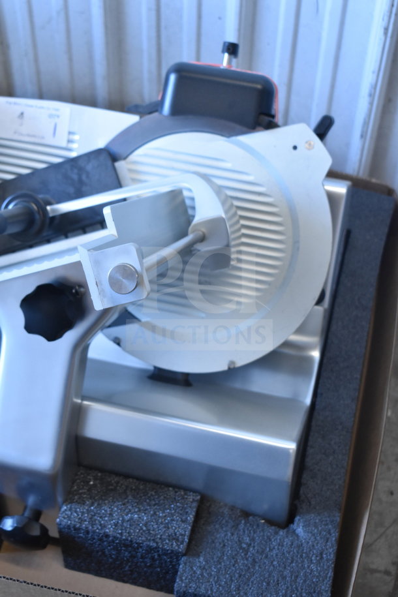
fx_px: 995
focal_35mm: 60
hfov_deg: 22.6
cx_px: 199
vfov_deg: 33.4
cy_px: 298
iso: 1250
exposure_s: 1/60
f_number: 4.8
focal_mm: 40
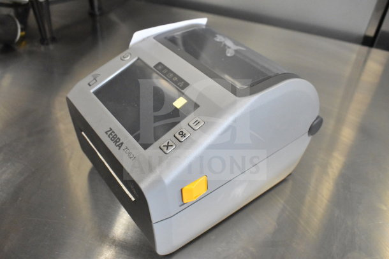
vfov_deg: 41.7
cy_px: 130
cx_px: 194
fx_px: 340
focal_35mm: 32
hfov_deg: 59.5
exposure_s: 1/160
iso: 6400
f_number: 6.3
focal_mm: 21
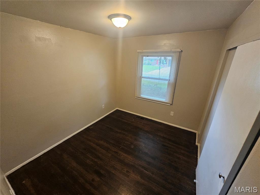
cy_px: 98
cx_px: 130
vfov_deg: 89.9
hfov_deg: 106.2
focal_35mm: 13
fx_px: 98
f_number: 2.2
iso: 320
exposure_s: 1/60
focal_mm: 2.2
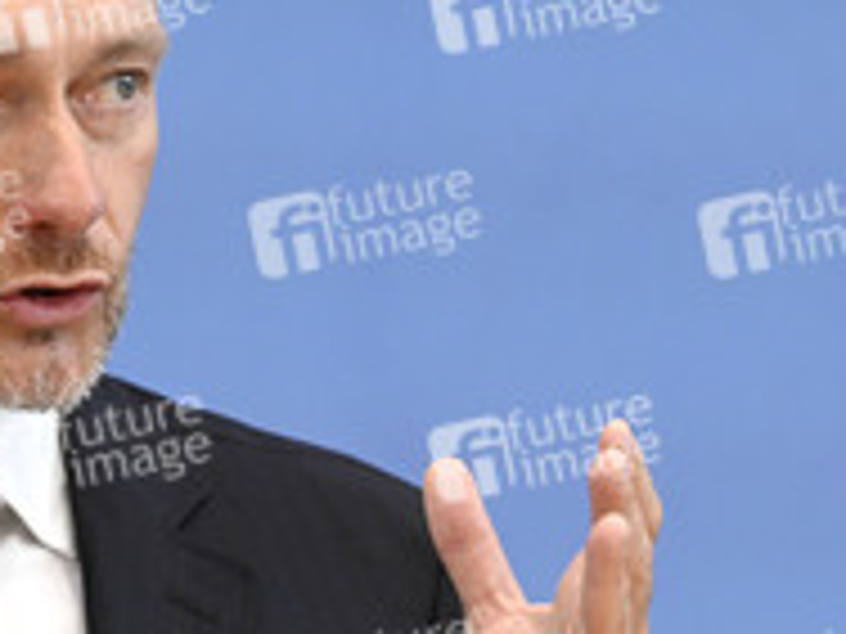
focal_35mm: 277
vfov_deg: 5.4
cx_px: -25
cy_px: 337
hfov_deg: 7.1
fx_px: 6770
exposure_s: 1/640
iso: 3200
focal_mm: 120
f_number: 5.6
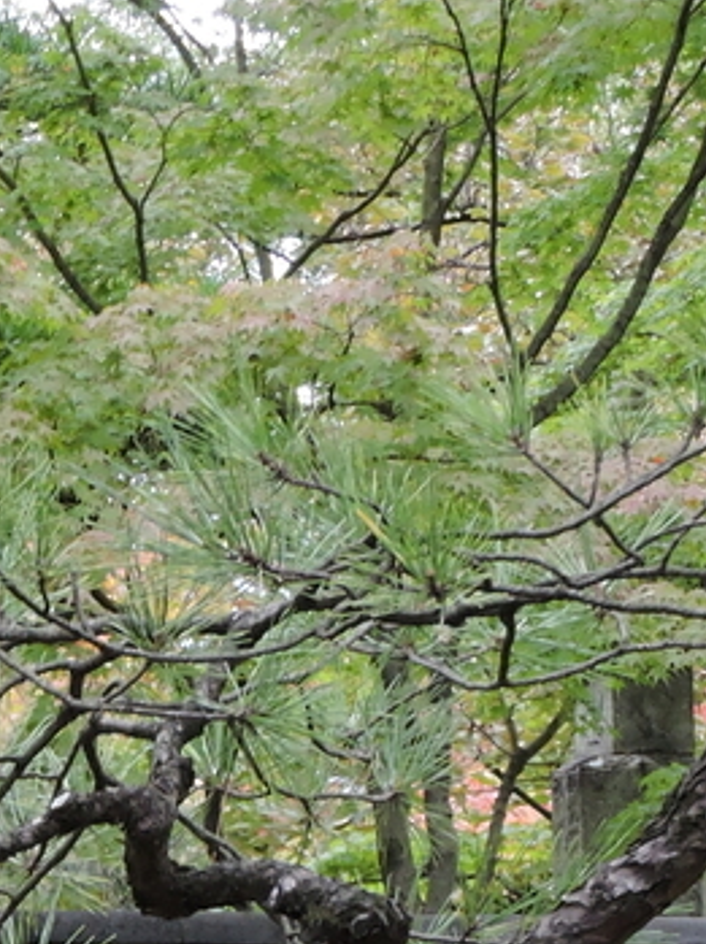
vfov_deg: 8.2
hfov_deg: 6.1
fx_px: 6566
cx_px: -227
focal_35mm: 241
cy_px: 1063
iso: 280
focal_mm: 12.5
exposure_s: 1/30
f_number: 4.5
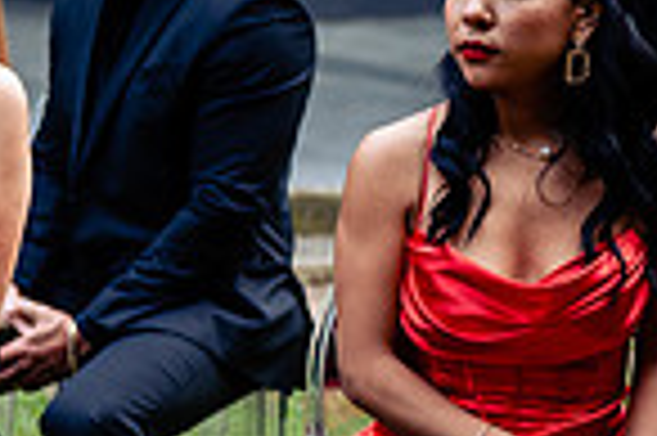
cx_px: -477
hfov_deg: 8.6
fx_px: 4211
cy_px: 142
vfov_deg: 5.9
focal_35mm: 231
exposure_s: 1/160
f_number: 2.8
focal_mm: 58
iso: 320
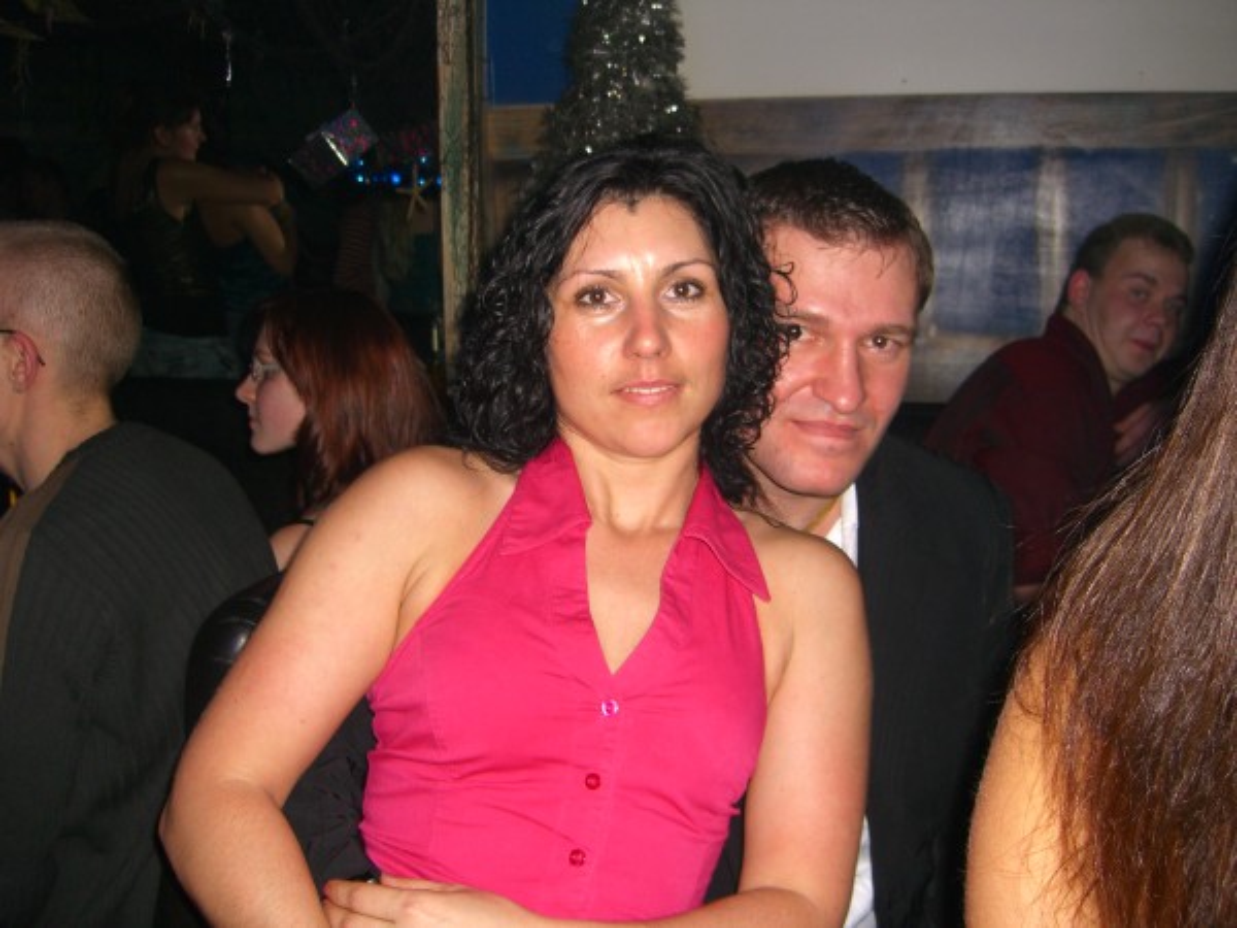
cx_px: 618
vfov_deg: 37.7
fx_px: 1358
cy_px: 464
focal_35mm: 38
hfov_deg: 49.0
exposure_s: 1/60
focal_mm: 7.9
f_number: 2.8
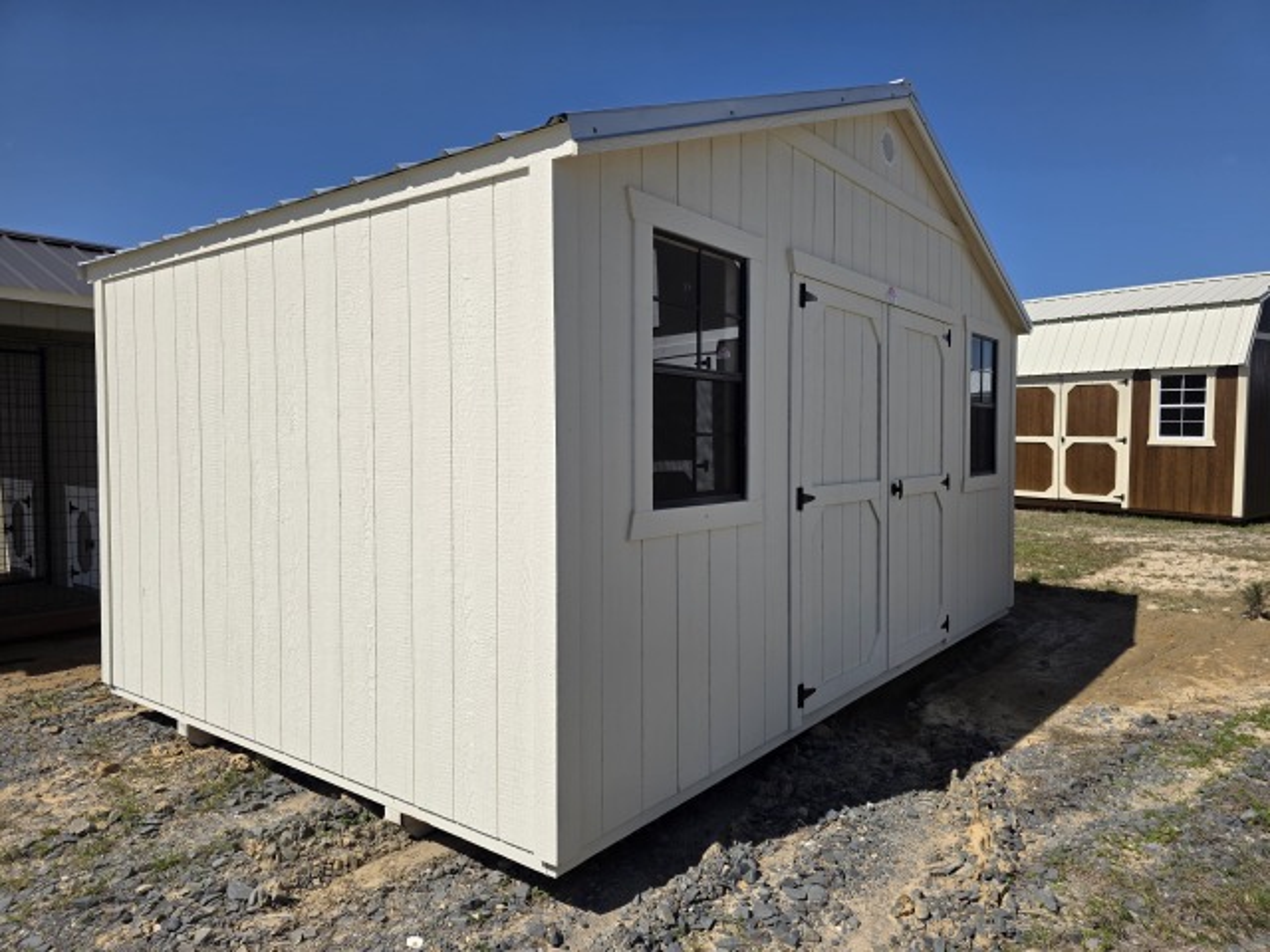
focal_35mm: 23
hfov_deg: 73.9
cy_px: 476
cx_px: 635
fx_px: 844
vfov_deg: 58.9
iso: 50
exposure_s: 1/7944
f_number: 1.7
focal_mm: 6.3
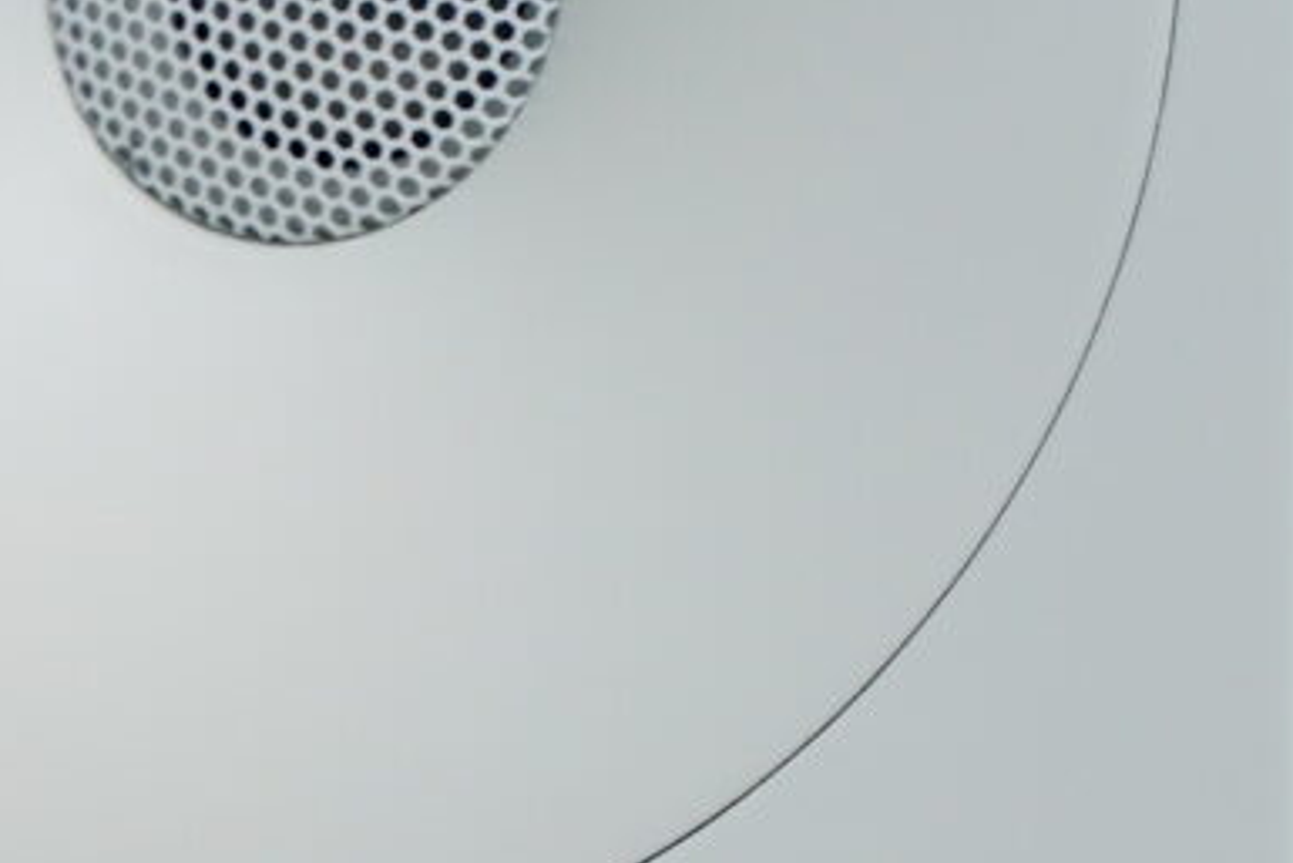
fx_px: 11461
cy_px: 1137
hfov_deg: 6.2
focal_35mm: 319
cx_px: -1515
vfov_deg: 4.3
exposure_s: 1/100
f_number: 5
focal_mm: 48
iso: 250
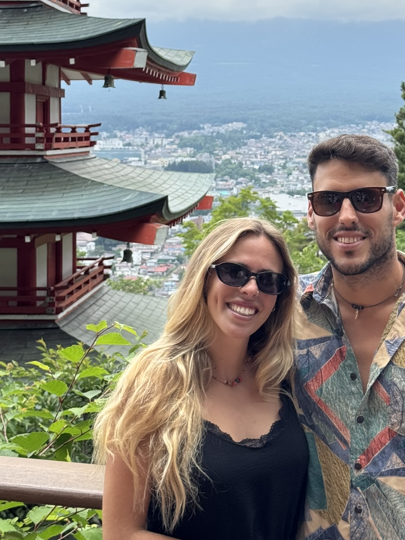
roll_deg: +0.5
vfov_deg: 24.2
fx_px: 1248
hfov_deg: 18.4
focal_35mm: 80
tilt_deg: +3.7
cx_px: 271
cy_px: 141
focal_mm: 6.76
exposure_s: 1/2611
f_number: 1.78
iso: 64
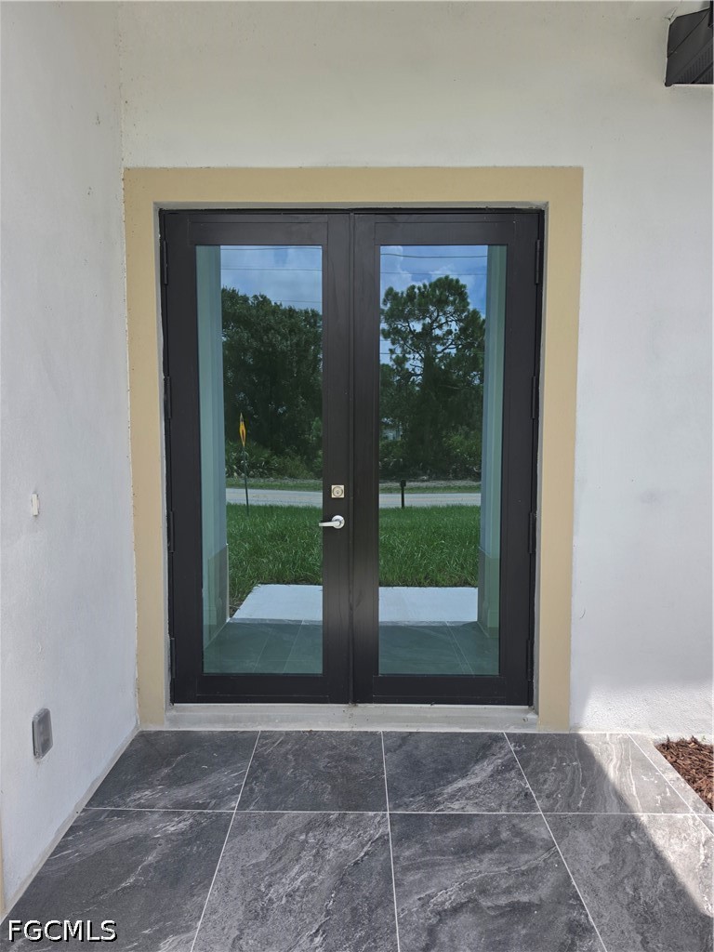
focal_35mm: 23
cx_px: 357
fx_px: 633
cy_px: 476
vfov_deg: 73.9
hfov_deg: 58.9
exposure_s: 1/3246
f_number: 1.4
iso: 64
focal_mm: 6.5
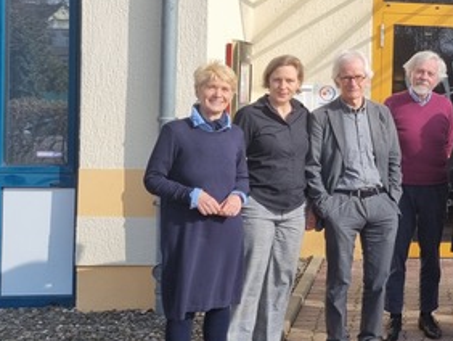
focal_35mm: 59
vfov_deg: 24.7
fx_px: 773
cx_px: 506
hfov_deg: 29.3
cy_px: 106
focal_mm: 5.4
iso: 50
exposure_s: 1/2456
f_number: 1.8
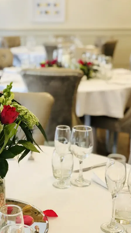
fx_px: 420
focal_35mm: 68
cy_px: 103
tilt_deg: -11.3
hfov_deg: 17.6
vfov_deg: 31.0
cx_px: 31
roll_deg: +1.2
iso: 160
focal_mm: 6
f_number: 2.4
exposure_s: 1/20
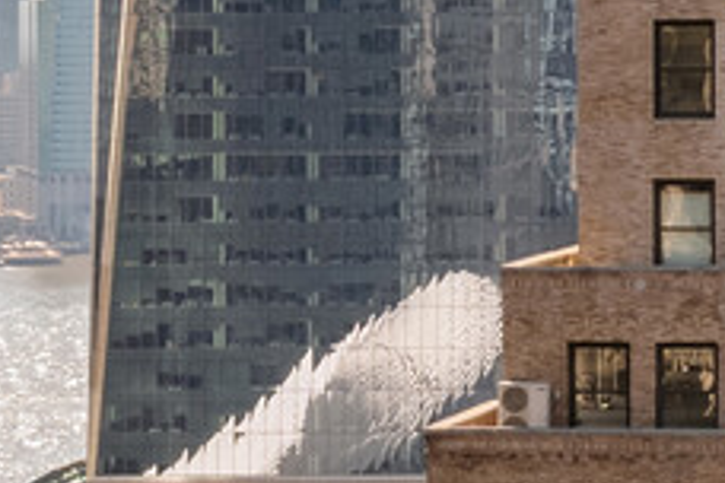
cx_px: 1046
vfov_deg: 5.8
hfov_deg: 8.5
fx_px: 4773
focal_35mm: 237
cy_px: 51
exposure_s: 1/50
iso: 500
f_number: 22
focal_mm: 36
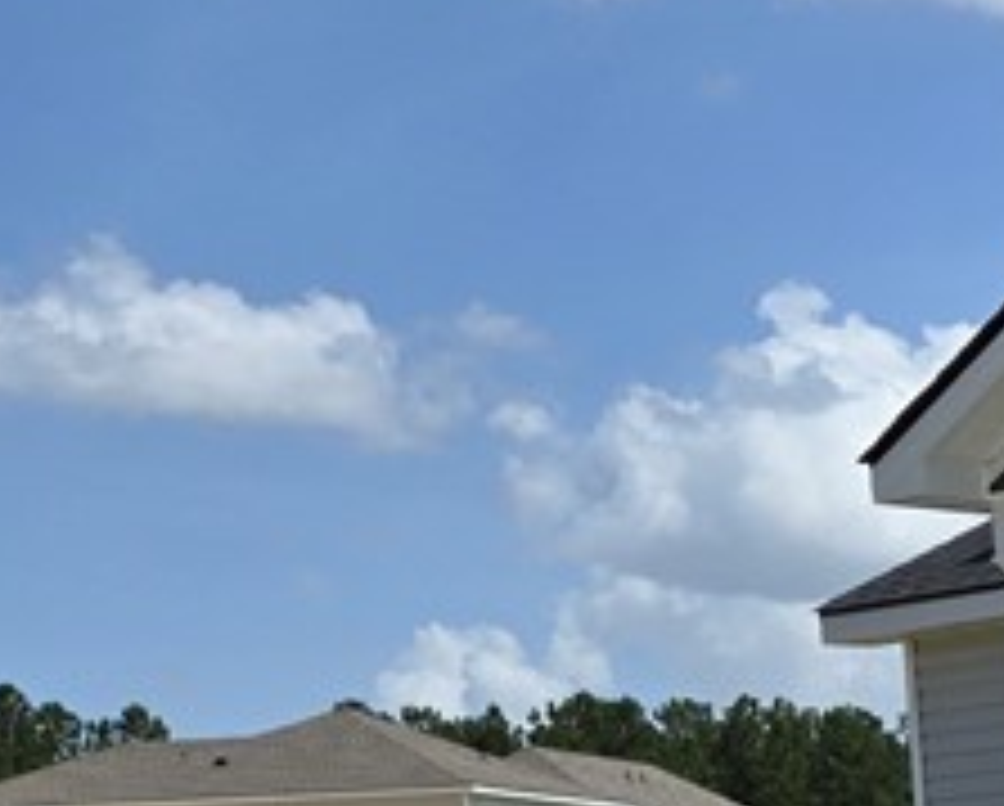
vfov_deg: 14.4
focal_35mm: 103
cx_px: 2071
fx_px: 3065
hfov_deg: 14.9
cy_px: 1031
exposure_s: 1/3273
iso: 25
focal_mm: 5.4
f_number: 1.8
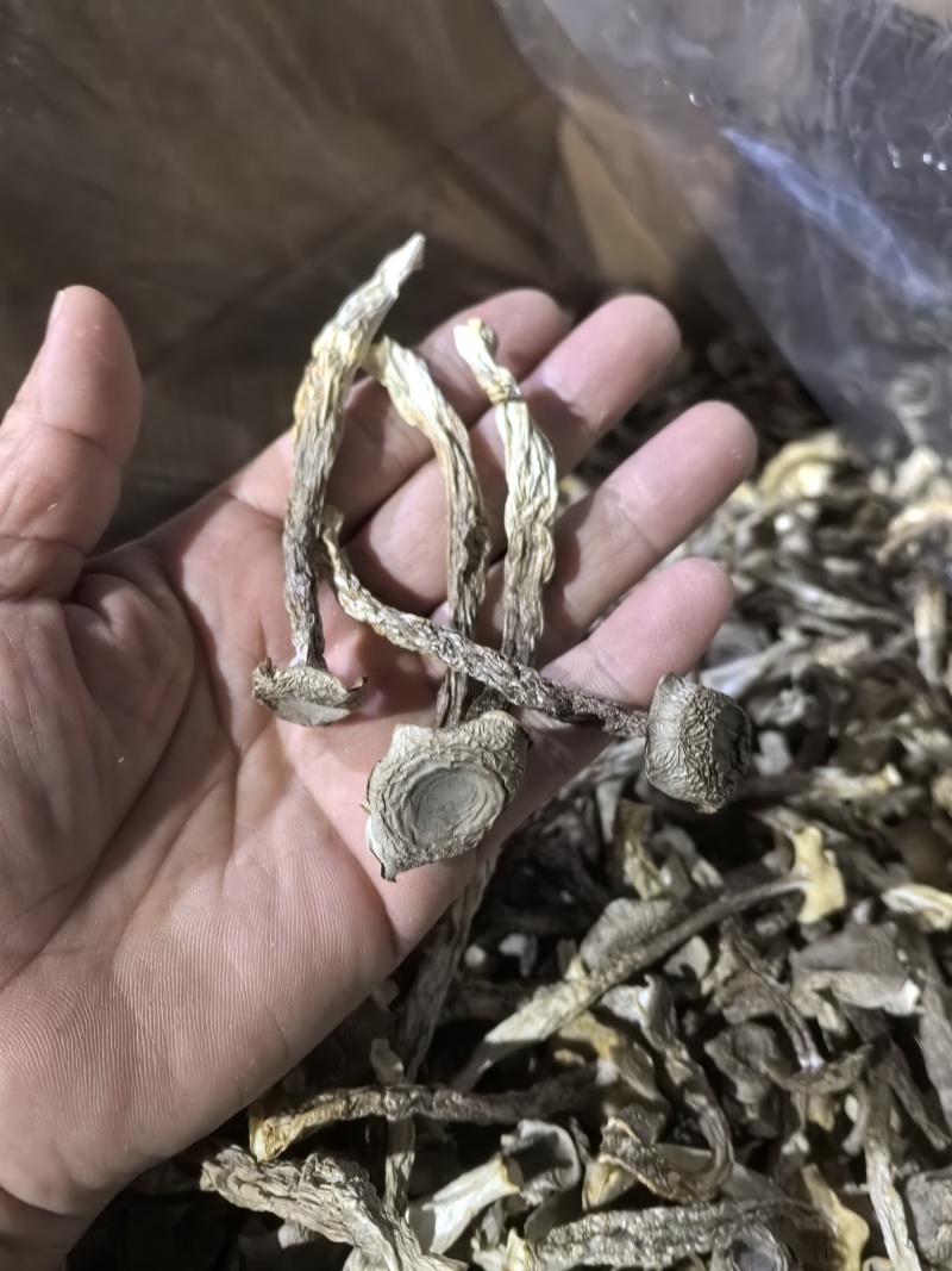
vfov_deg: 65.3
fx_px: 990
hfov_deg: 51.3
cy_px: 636
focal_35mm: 27
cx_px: 476
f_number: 2
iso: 1000
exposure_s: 1/20
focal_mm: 5.75
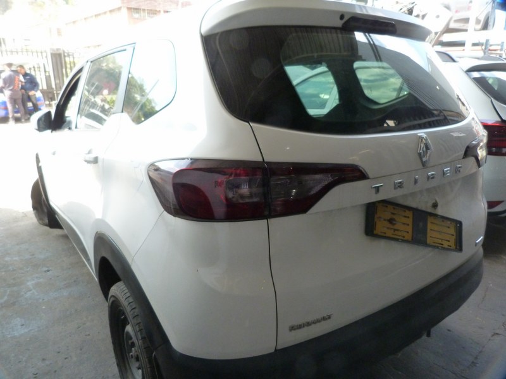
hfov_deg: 69.4
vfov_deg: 54.9
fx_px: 365
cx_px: 253
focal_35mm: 25
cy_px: 190
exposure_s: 1/125
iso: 320
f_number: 2.8
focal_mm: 4.5
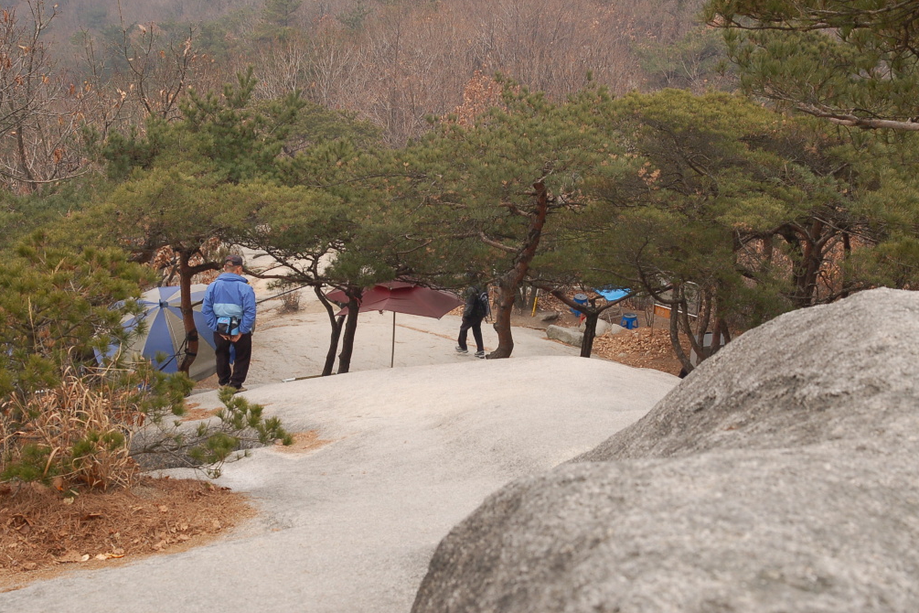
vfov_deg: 23.4
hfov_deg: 34.5
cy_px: 310
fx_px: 1480
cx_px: 458
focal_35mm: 58
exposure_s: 1/100
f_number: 9
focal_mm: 38
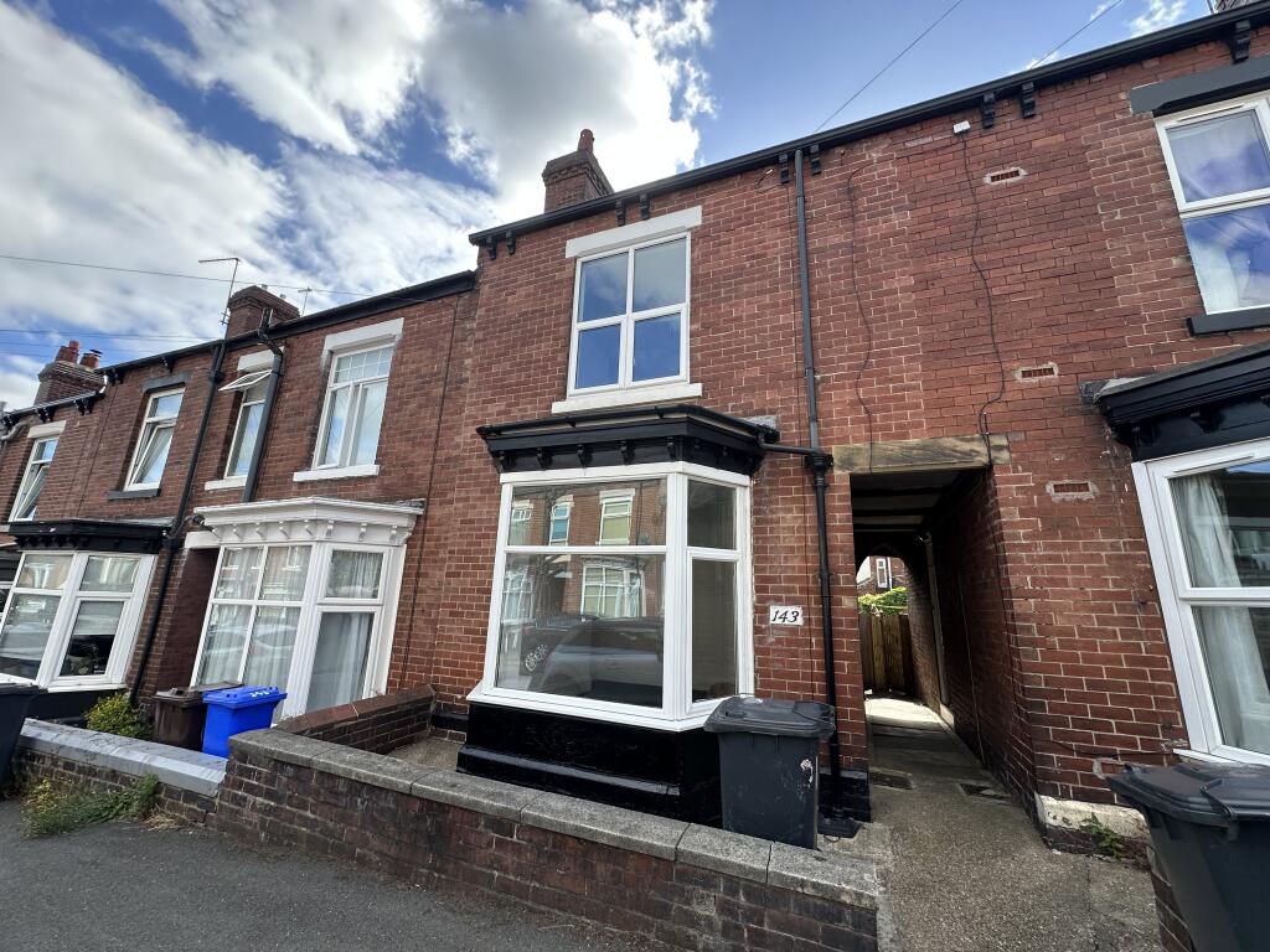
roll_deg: -1.7
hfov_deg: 102.1
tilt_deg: +14.4
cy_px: 476
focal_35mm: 14
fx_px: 514
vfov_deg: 85.7
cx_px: 635
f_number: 2.2
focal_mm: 2.22
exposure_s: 1/475
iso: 40
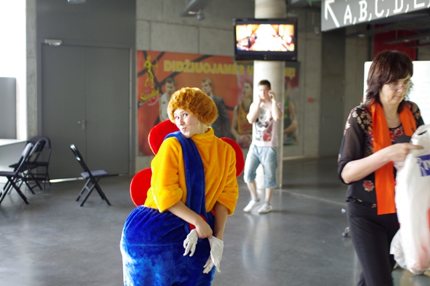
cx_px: 215
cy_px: 143
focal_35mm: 45
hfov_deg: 43.7
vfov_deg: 29.8
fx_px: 537
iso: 400
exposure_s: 1/60
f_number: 1.8
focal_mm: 30
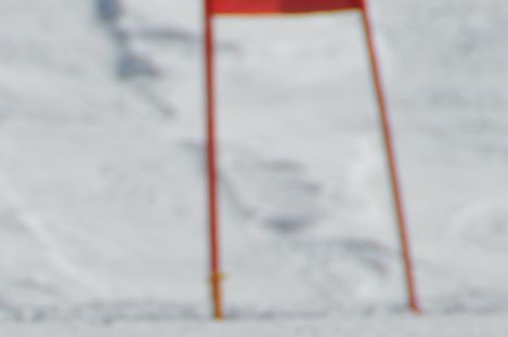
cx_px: -294
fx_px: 14425
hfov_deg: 2.0
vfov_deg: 1.3
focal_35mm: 1024
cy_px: 538
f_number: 9
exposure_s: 1/1250
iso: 200
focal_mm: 200
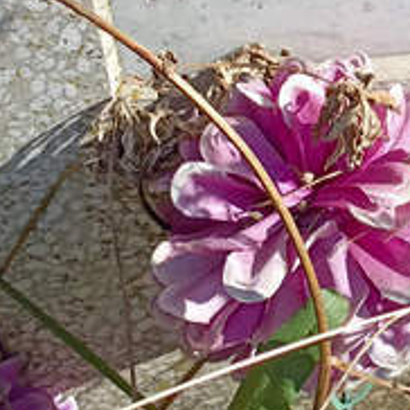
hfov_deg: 16.8
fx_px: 1300
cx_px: 552
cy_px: -108
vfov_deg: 17.0
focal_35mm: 97
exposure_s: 1/755
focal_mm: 4.76
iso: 116
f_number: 1.69
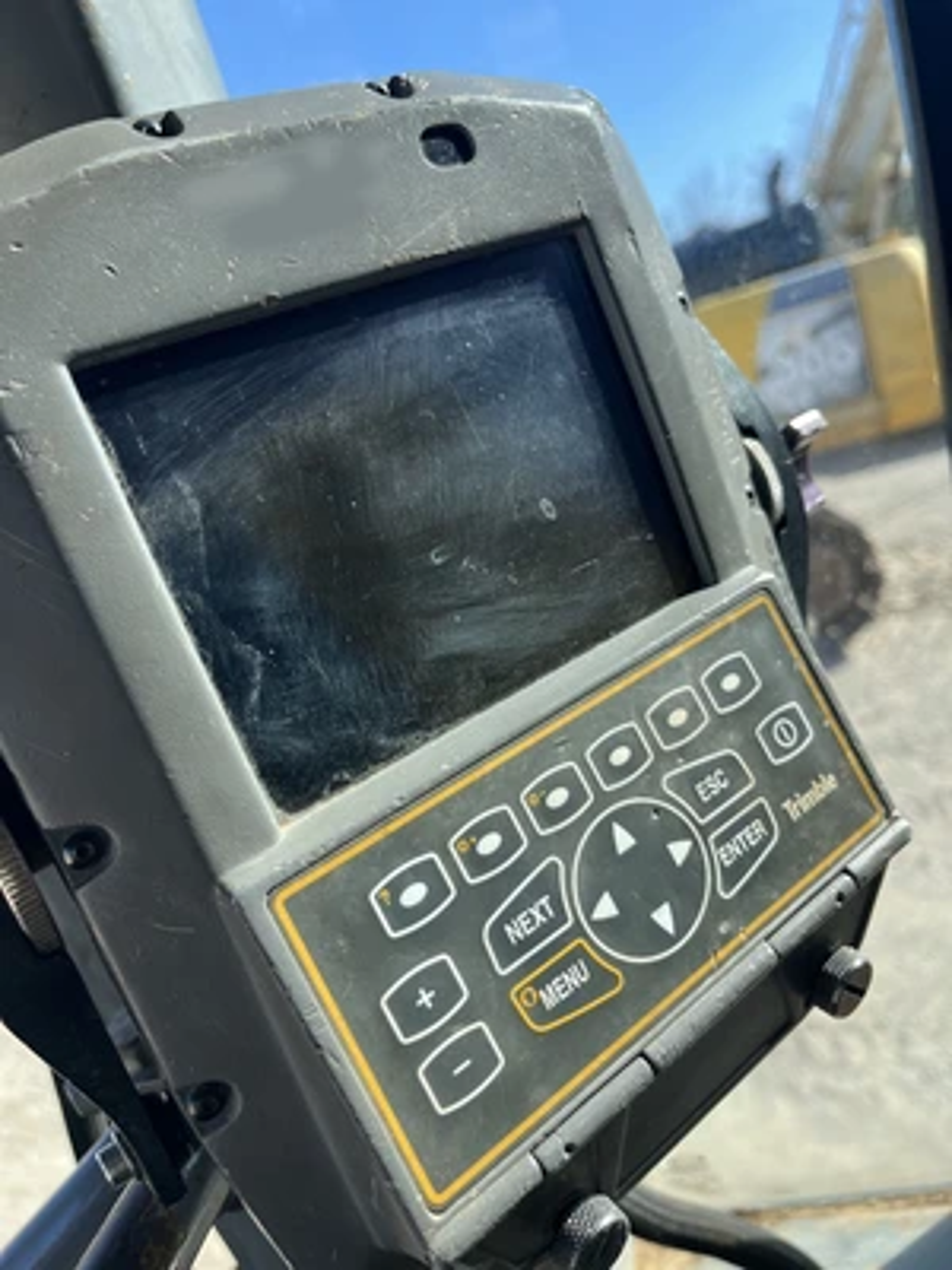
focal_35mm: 26
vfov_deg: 67.3
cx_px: 476
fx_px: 953
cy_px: 635
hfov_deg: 53.1
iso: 50
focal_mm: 5.1
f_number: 1.6
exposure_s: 1/804
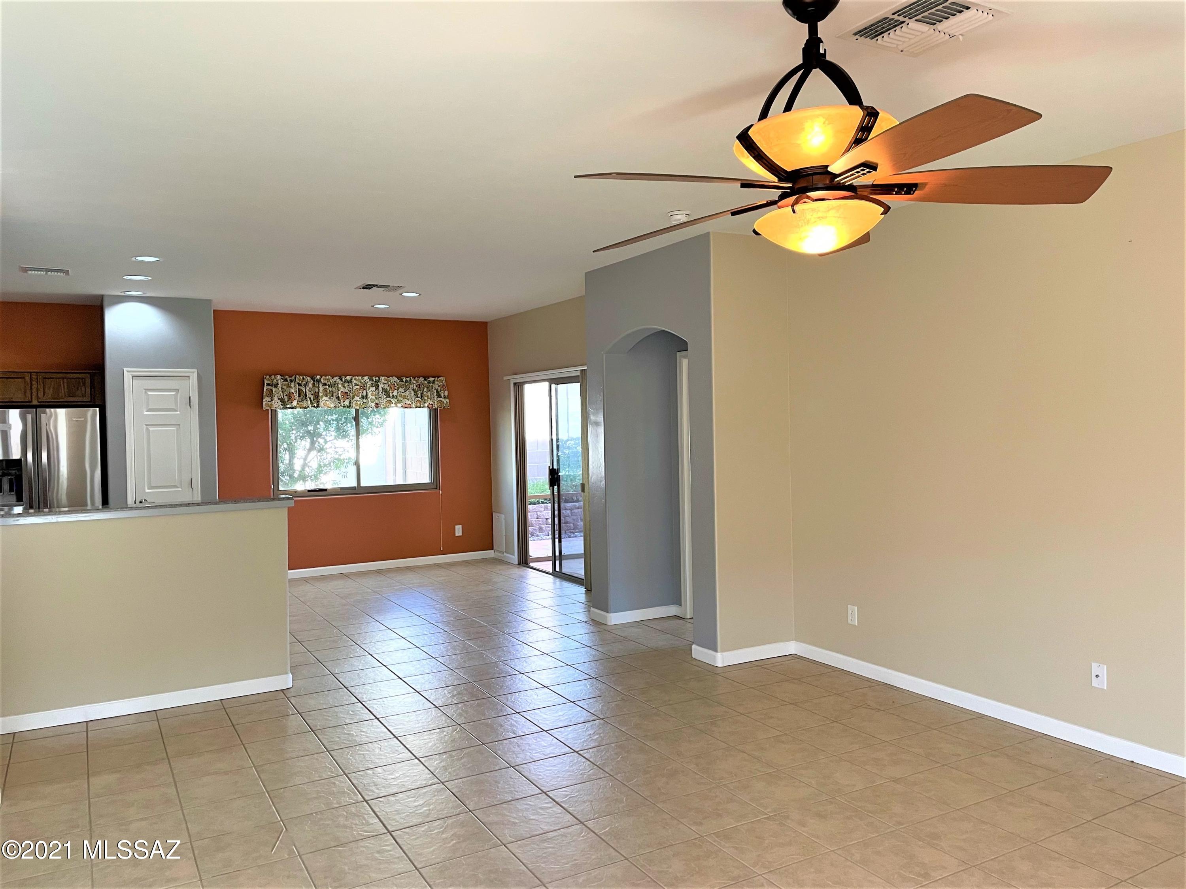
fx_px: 891
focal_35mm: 26
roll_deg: +1.5
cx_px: 593
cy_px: 444
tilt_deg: +0.3
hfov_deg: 67.3
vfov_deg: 53.1
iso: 100
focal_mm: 4.2
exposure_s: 1/60
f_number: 1.6
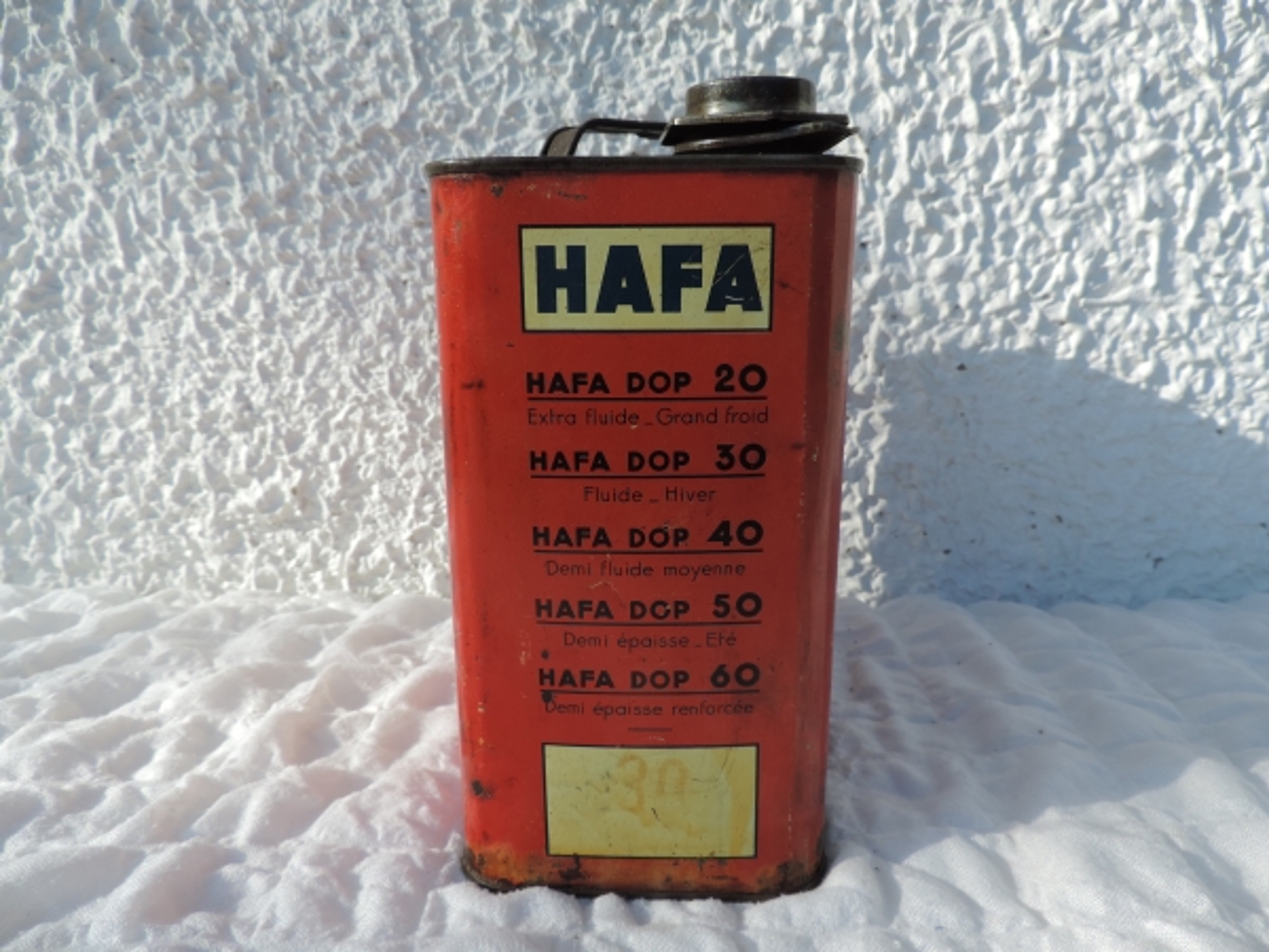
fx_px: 880
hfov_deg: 71.6
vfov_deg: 56.8
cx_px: 634
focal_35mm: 24
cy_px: 476
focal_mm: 4.3
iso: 80
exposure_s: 1/800
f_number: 3
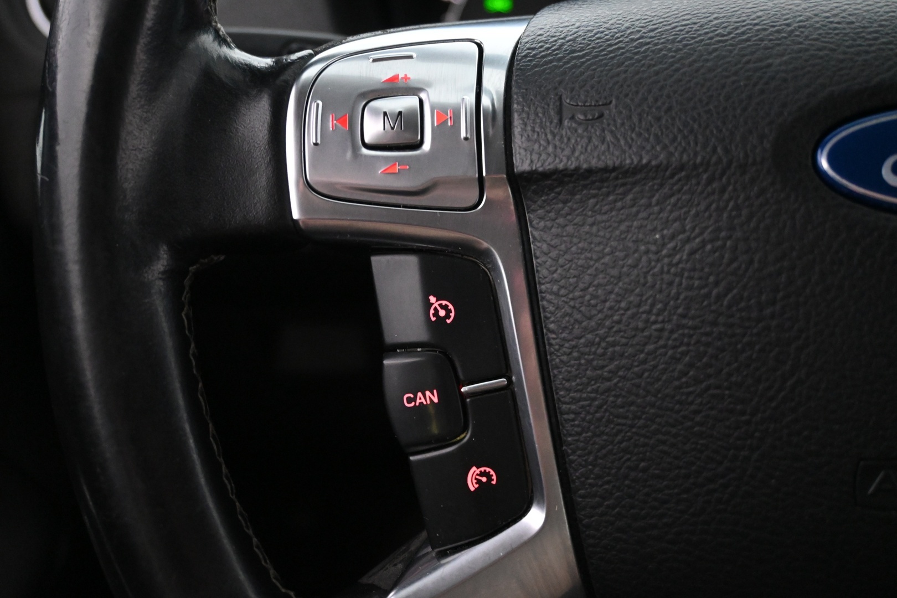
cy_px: 299
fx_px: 934
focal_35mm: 38
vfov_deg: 35.5
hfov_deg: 51.3
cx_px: 448
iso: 4500
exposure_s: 1/40
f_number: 4.2
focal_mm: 25
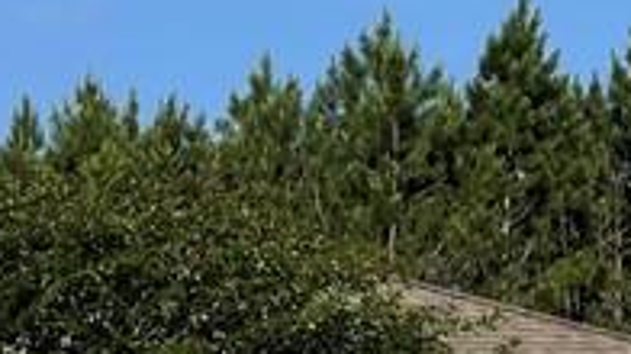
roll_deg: +0.2
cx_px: -222
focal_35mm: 148
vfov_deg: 8.0
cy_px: 537
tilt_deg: +2.5
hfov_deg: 13.9
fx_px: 2475
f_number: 1.6
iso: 32
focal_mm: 4.2
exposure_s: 1/4132
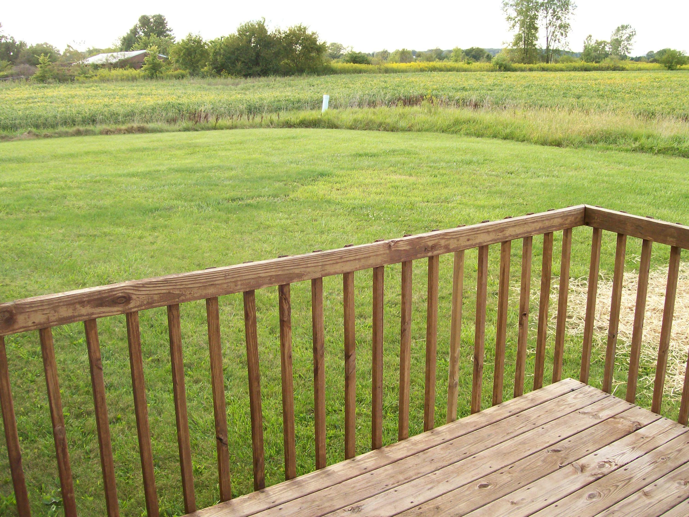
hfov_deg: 51.4
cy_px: 258
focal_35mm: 36
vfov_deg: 39.7
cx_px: 344
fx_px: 717
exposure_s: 1/351
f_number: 2.7
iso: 140
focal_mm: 6
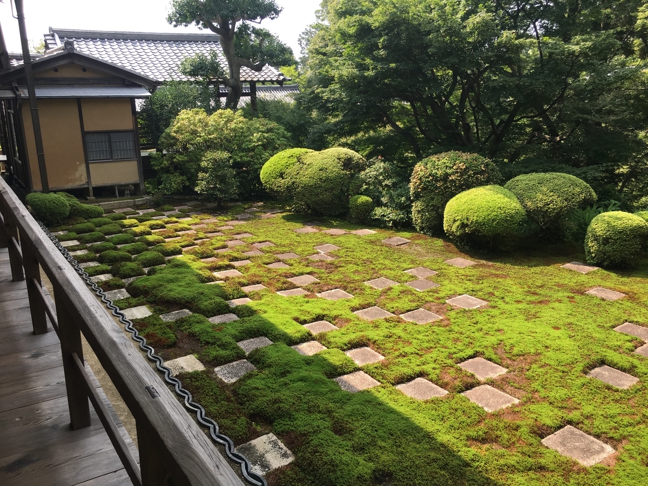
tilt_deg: -13.1
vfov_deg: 48.2
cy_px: 243
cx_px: 324
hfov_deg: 61.7
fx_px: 543
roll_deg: +1.3
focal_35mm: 29
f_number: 2.2
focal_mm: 4.15
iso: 25
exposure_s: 1/409
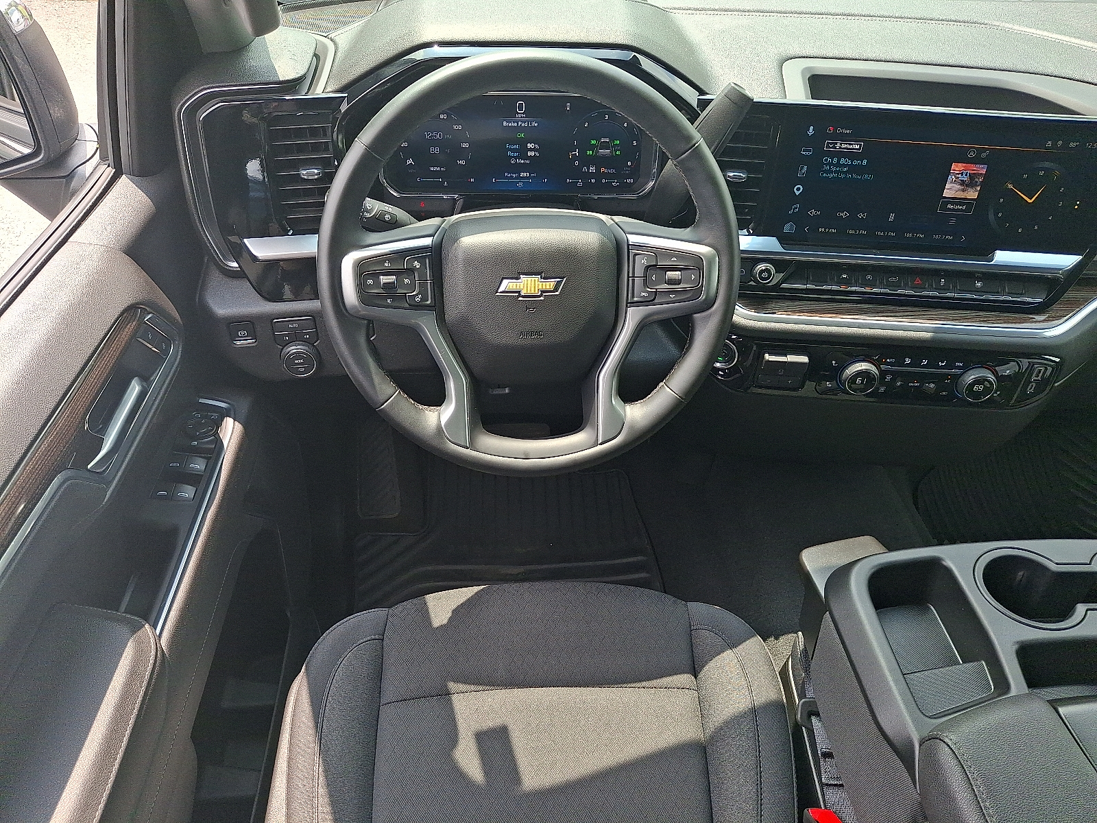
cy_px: 412
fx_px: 792
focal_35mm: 25
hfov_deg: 69.4
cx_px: 548
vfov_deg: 54.9
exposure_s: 1/455
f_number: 1.8
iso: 30
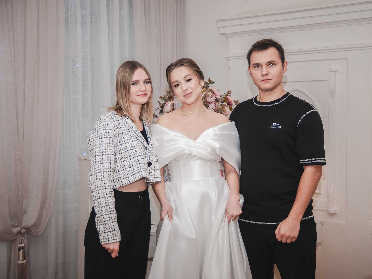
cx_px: 207
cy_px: 137
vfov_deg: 25.2
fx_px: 623
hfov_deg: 33.2
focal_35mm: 58
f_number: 2.8
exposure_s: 1/160
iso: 400
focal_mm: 34
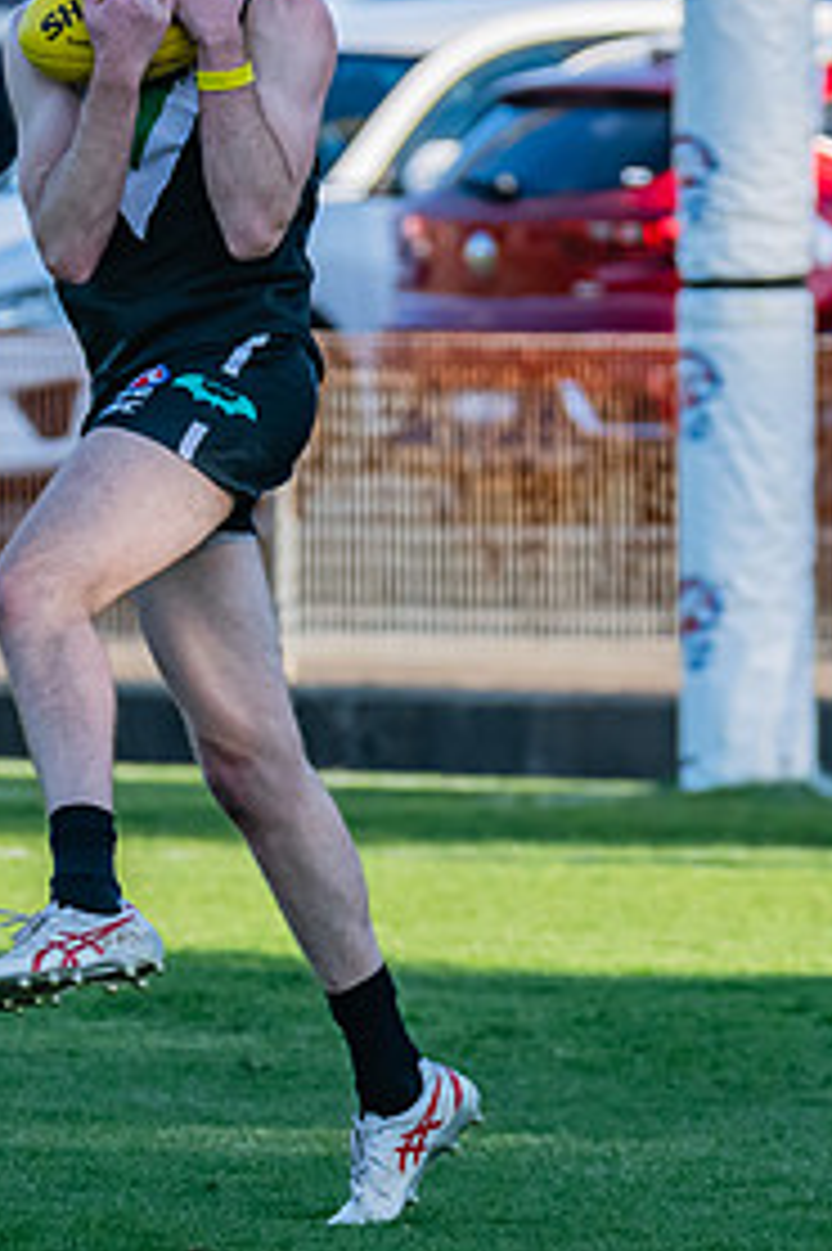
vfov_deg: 2.7
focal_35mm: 772
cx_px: 135
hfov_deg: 1.8
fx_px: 26794
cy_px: 310
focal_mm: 250
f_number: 6.3
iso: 800
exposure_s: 1/1600
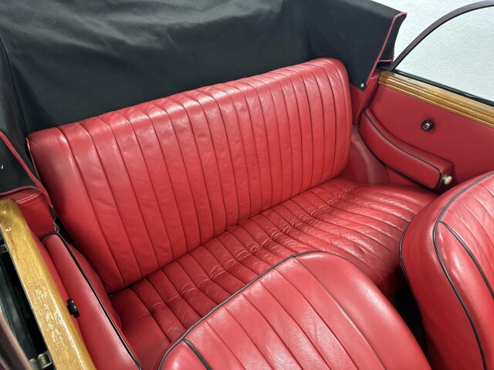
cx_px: 247
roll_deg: -1.0
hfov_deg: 71.6
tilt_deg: -38.9
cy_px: 185
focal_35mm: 24
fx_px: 343
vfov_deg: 56.8
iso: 640
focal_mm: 6.86
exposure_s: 1/60
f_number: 1.78
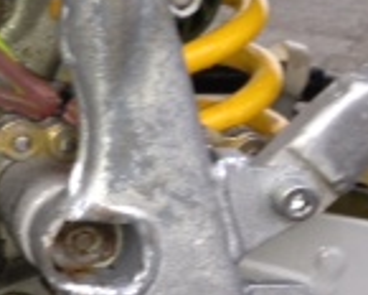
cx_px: -401
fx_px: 1645
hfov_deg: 11.4
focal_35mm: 151
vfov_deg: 10.2
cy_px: 46
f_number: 2.4
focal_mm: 4.28
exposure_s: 1/20
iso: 64
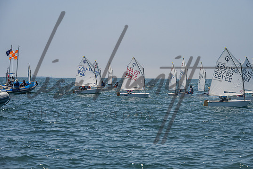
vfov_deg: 12.0
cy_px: 79
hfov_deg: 18.0
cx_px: 133
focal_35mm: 114
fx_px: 801
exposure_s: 1/2500
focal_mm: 105
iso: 250
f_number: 6.3
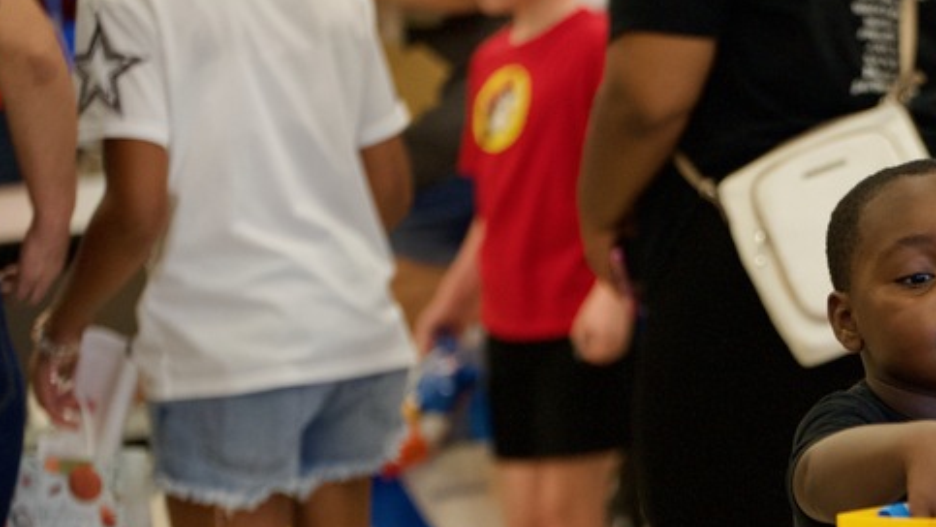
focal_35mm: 233
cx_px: 944
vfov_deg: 5.2
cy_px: 433
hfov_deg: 9.2
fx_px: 5784
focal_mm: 105
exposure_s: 1/400
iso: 2500
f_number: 2.8
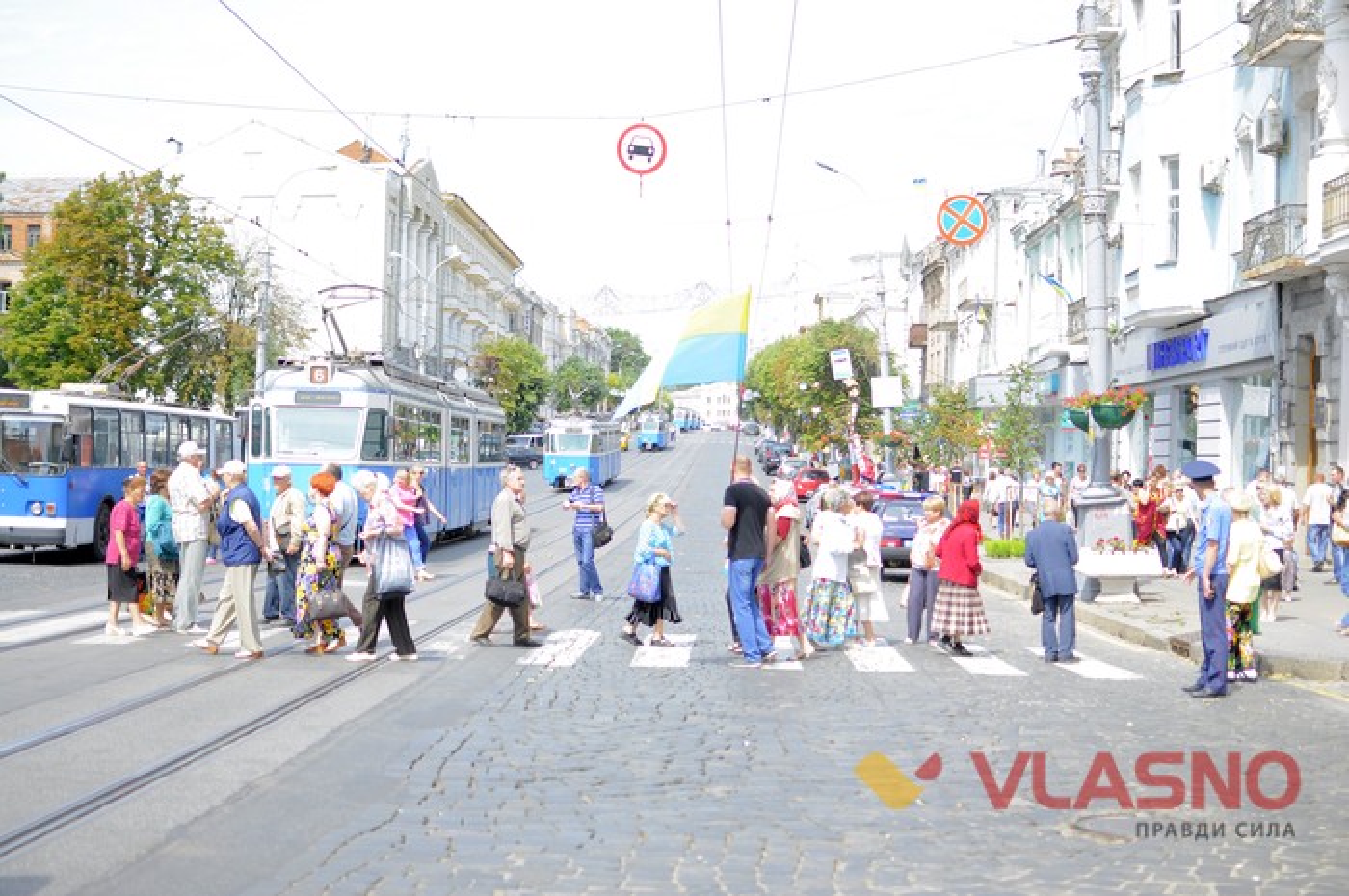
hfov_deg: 37.9
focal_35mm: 52
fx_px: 1965
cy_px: 448
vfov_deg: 25.7
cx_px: 674
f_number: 2.5
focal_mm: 35
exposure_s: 1/1250
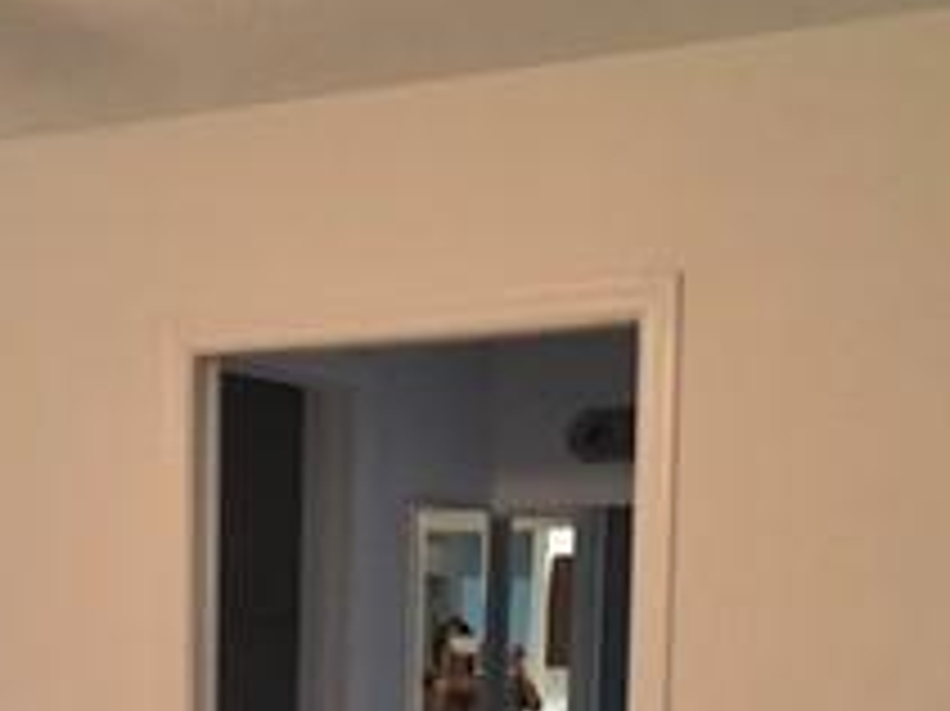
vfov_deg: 16.0
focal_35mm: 88
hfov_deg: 21.4
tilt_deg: -4.9
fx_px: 2414
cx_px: -36
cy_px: 896
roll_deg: +0.4
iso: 50
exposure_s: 1/4
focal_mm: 4.15
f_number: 2.2
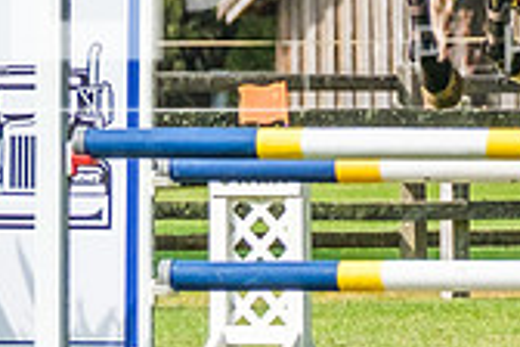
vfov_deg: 1.3
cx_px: 551
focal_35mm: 1072
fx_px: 15483
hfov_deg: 1.9
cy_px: 116
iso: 320
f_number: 3.6
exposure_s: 1/3200
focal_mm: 140
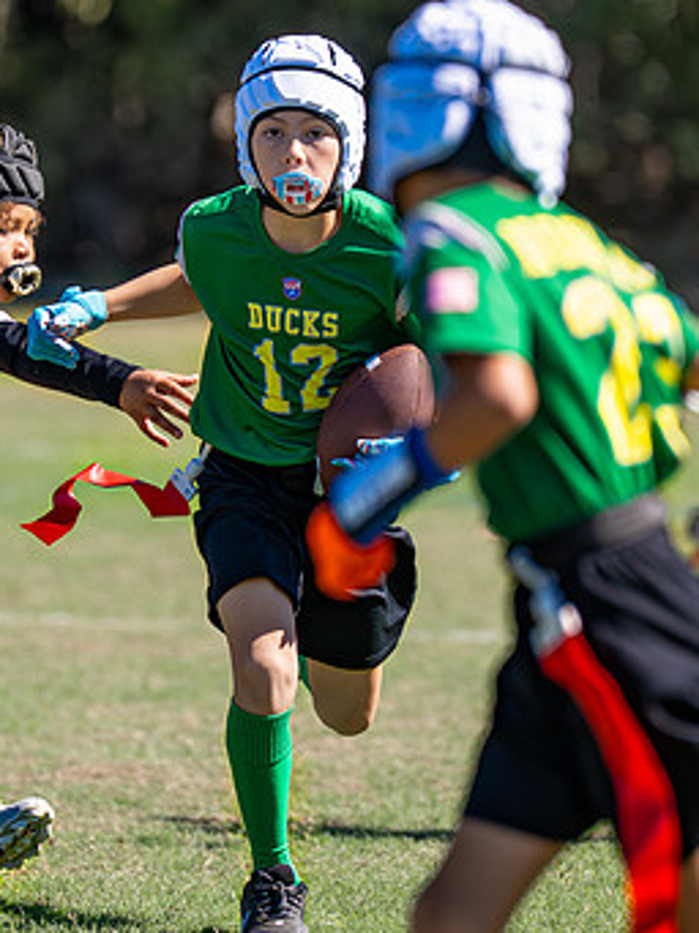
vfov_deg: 3.3
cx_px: 326
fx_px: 15986
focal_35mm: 593
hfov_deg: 2.5
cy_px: 346
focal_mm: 200
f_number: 2.8
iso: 200
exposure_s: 1/2500
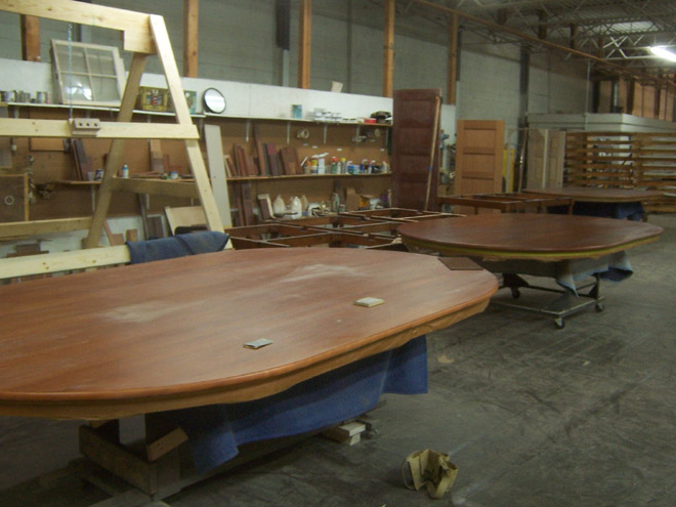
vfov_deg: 39.6
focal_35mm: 36
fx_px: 703
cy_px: 236
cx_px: 353
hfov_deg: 51.3
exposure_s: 1/8
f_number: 3.4
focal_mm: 5.5
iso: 140
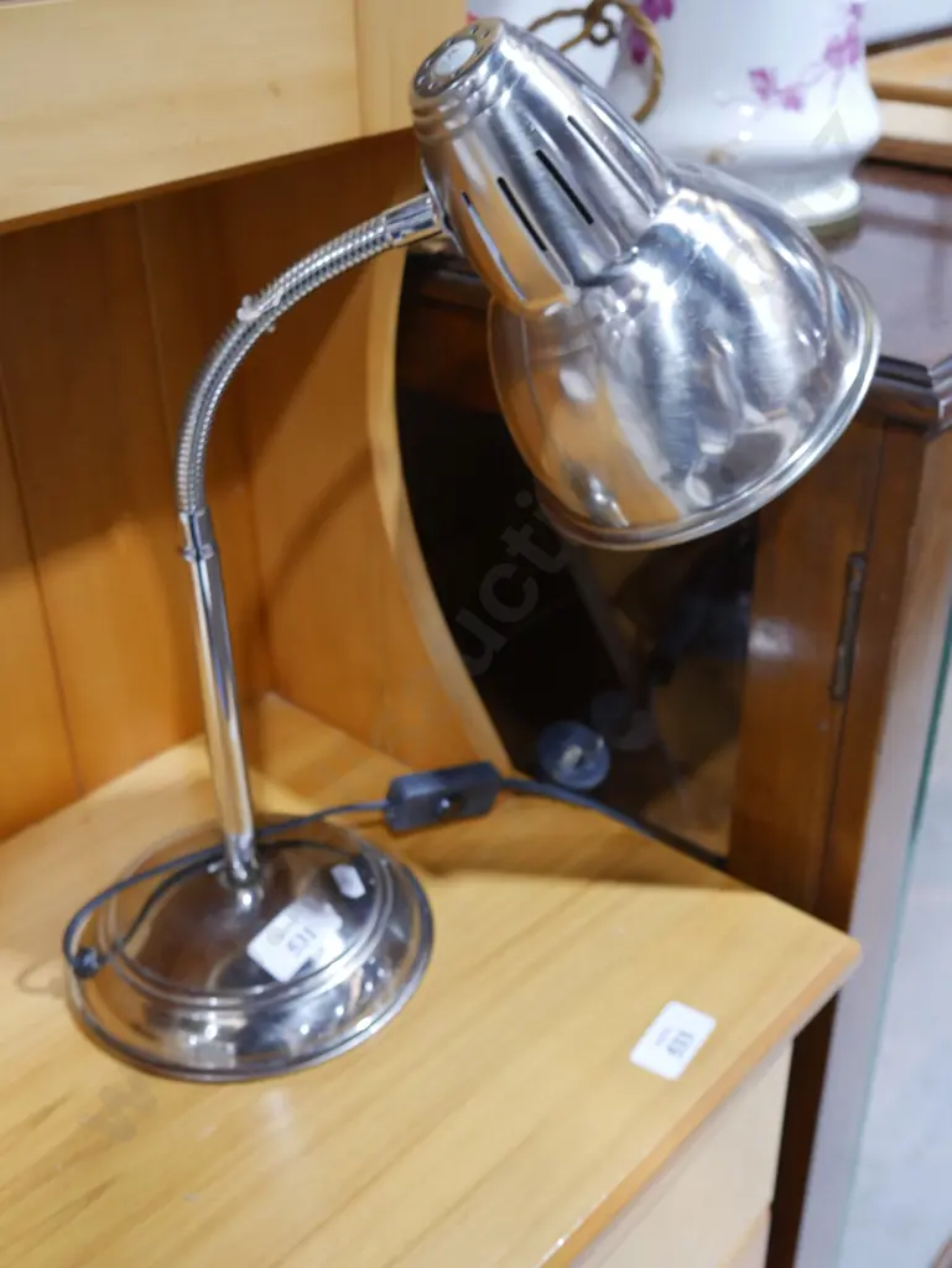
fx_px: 1466
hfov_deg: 36.0
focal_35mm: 40
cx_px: 476
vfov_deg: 46.8
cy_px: 634
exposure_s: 1/60
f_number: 4.4
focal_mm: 20
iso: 1000
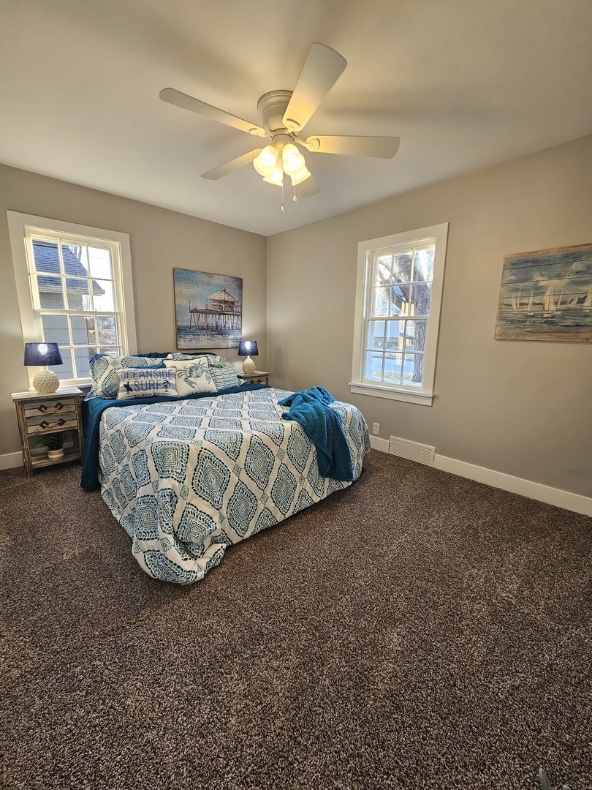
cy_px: 395
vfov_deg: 106.2
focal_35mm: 13
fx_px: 296
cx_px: 296
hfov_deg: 89.9
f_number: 2.2
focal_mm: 2.2
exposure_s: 1/60
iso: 100
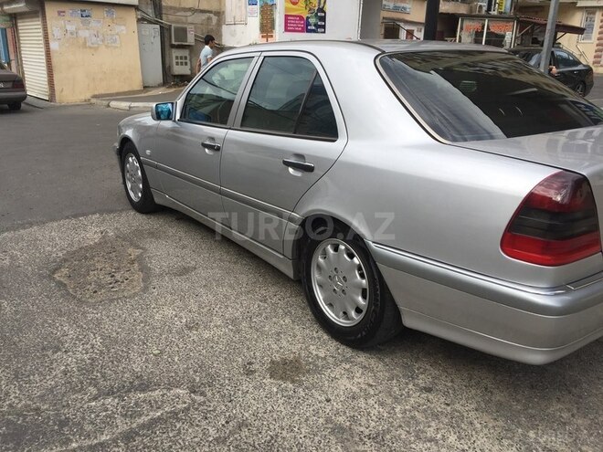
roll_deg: -1.5
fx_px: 505
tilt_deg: -17.3
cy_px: 226
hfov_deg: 61.7
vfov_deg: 48.2
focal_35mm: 29
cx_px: 302
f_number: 2.2
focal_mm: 4.15
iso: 32
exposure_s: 1/807
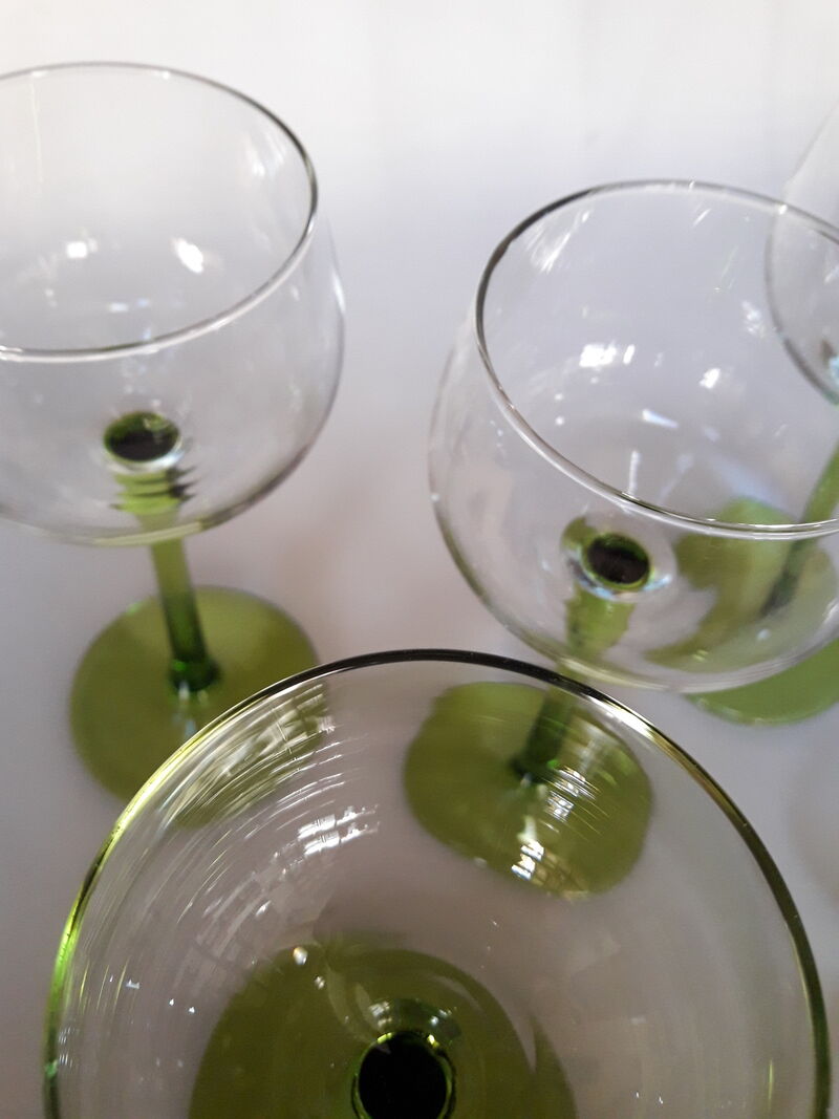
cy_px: 560
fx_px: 905
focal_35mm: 28
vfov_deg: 63.4
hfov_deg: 49.7
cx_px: 420
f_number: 1.9
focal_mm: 3.7
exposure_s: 1/25
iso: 200
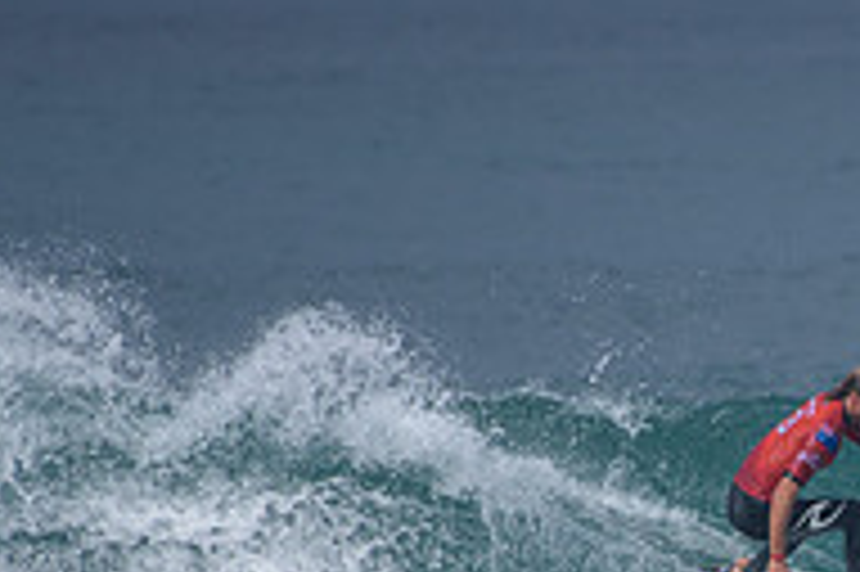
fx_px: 36327
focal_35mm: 1522
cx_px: 959
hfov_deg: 1.4
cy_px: 669
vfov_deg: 0.9
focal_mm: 500
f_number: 5.6
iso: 180
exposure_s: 1/2000
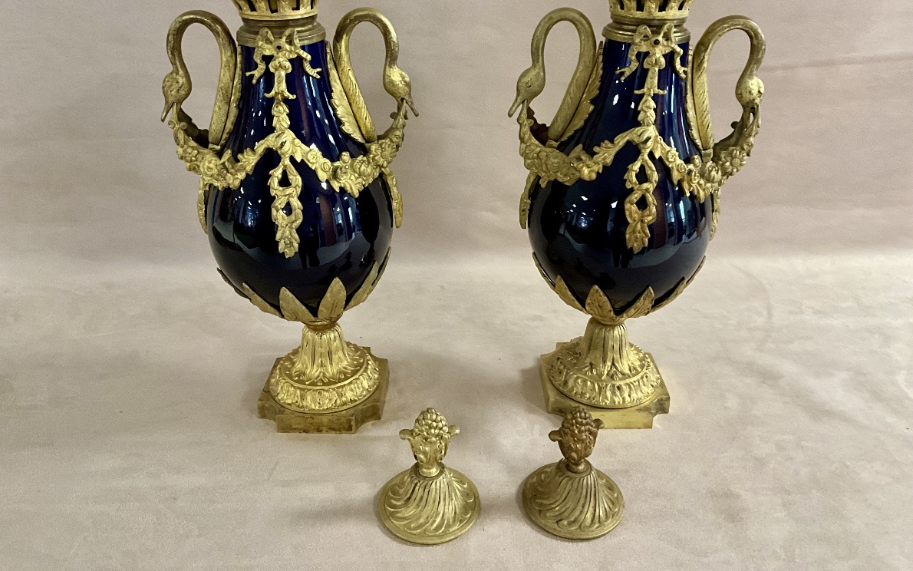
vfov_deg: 40.4
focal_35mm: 31
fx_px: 771
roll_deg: +0.5
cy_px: 229
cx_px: 454
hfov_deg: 61.2
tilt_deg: -25.3
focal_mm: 3
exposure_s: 1/50
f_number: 1.8
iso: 200
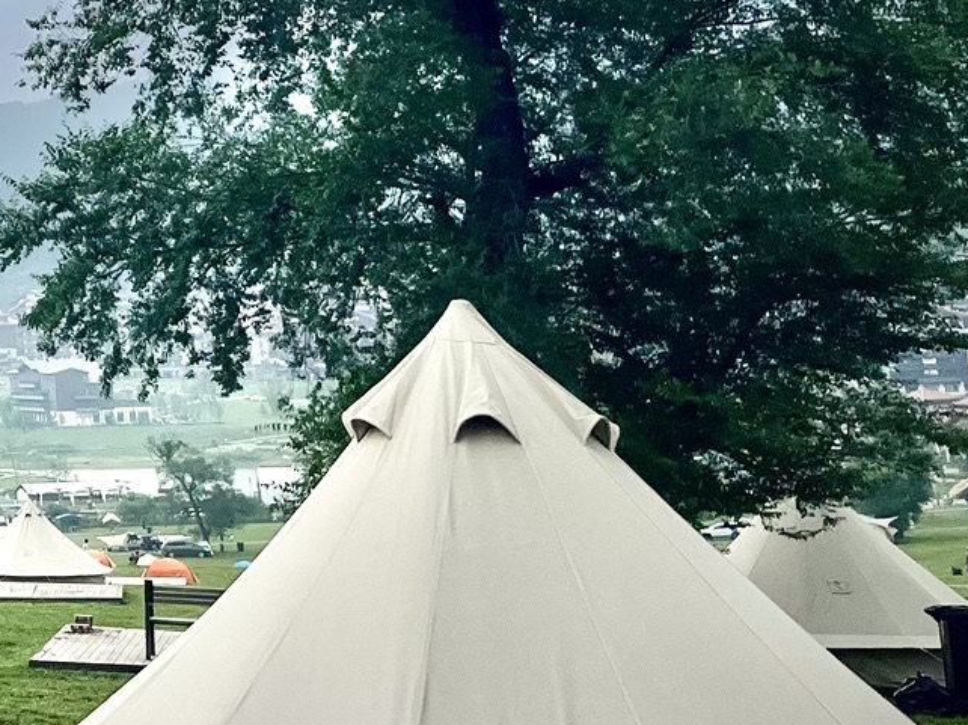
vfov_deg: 17.3
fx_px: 2264
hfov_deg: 20.5
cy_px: -151
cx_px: -499
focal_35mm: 81
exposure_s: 1/9901
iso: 50
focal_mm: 5.1
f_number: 1.6
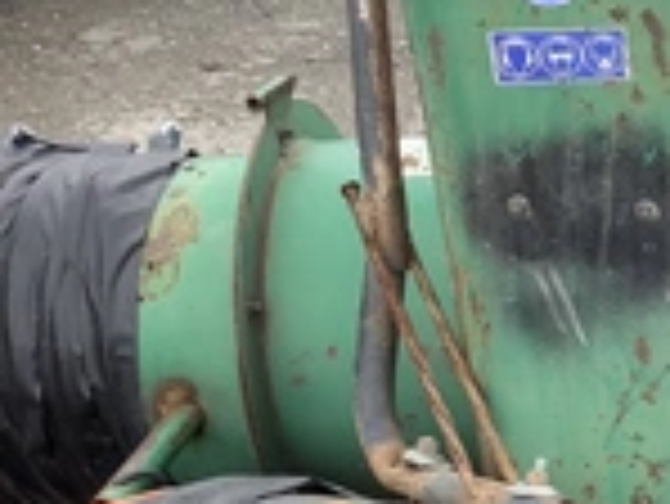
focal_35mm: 83
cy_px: 374
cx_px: 841
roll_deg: -3.4
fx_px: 1608
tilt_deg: -27.3
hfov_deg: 21.5
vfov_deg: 17.7
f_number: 2.4
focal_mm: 3.3
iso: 40
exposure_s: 1/120
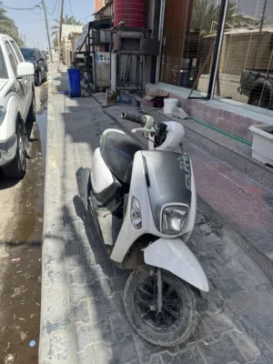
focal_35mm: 24
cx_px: 136
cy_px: 182
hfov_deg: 56.8
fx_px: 252
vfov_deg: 71.6
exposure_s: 1/2710
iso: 80
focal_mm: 6.76
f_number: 1.78
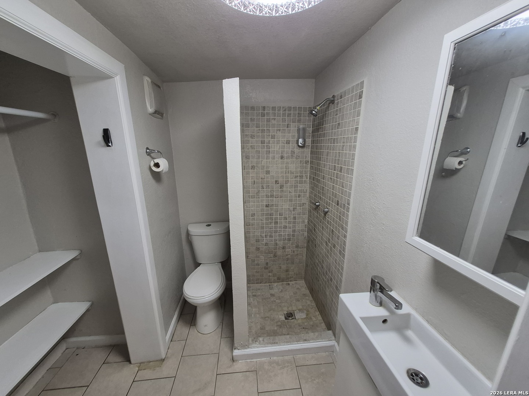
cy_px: 198
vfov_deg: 89.9
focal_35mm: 13
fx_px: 199
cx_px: 264
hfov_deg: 106.2
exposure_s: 1/60
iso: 125
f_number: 2.2
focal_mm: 1.74
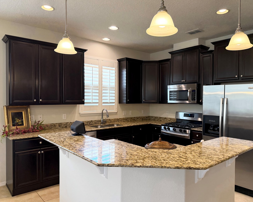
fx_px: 195
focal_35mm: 26
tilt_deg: -1.8
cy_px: 101
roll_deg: -0.6
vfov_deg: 54.9
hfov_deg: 65.9
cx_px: 137
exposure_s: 1/124
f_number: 1.78
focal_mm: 6.76
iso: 200
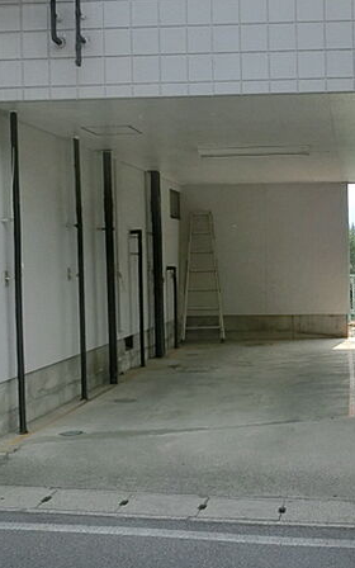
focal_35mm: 54
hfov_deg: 23.2
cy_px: 284
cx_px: 335
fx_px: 836
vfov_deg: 37.5
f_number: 9.9
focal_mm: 6.67
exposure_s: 1/250
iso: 250
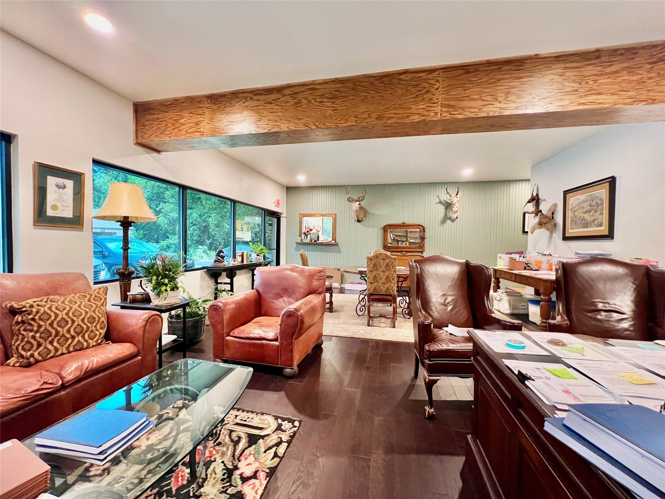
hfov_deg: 106.2
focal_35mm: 13
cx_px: 332
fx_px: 250
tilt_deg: -0.5
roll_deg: -0.1
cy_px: 250
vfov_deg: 89.9
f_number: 1.8
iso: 800
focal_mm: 1.57
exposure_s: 1/60
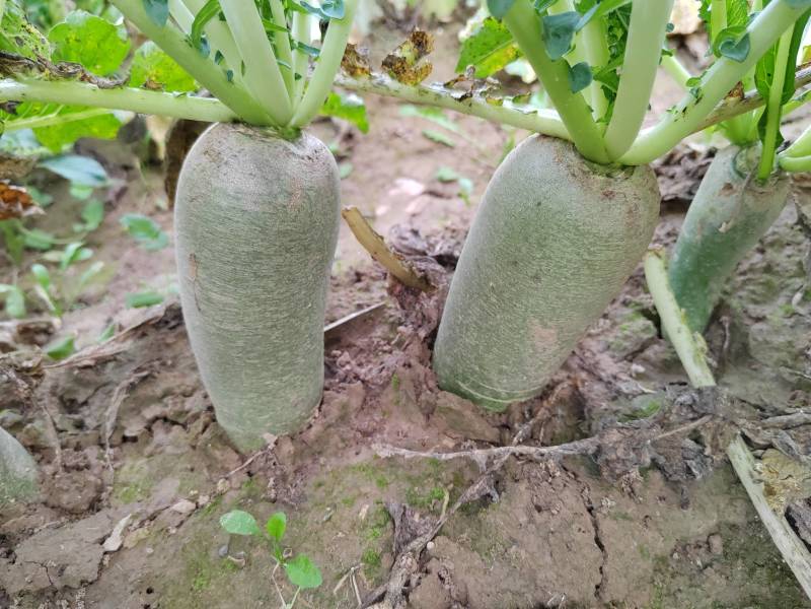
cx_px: 406
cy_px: 304
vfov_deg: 51.4
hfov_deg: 65.3
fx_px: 633
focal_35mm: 27
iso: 1250
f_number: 1.9
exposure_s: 1/100
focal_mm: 5.52
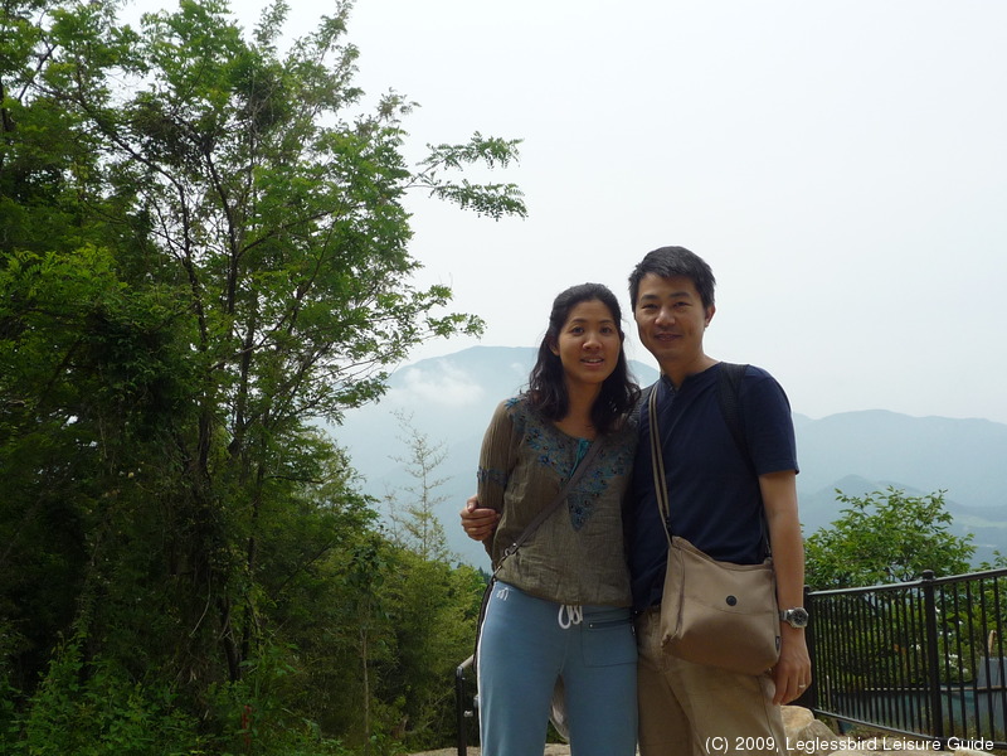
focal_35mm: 47
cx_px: 504
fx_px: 1367
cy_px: 378
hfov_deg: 40.4
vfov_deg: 30.9
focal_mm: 5.8
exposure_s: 1/640
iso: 100
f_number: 4
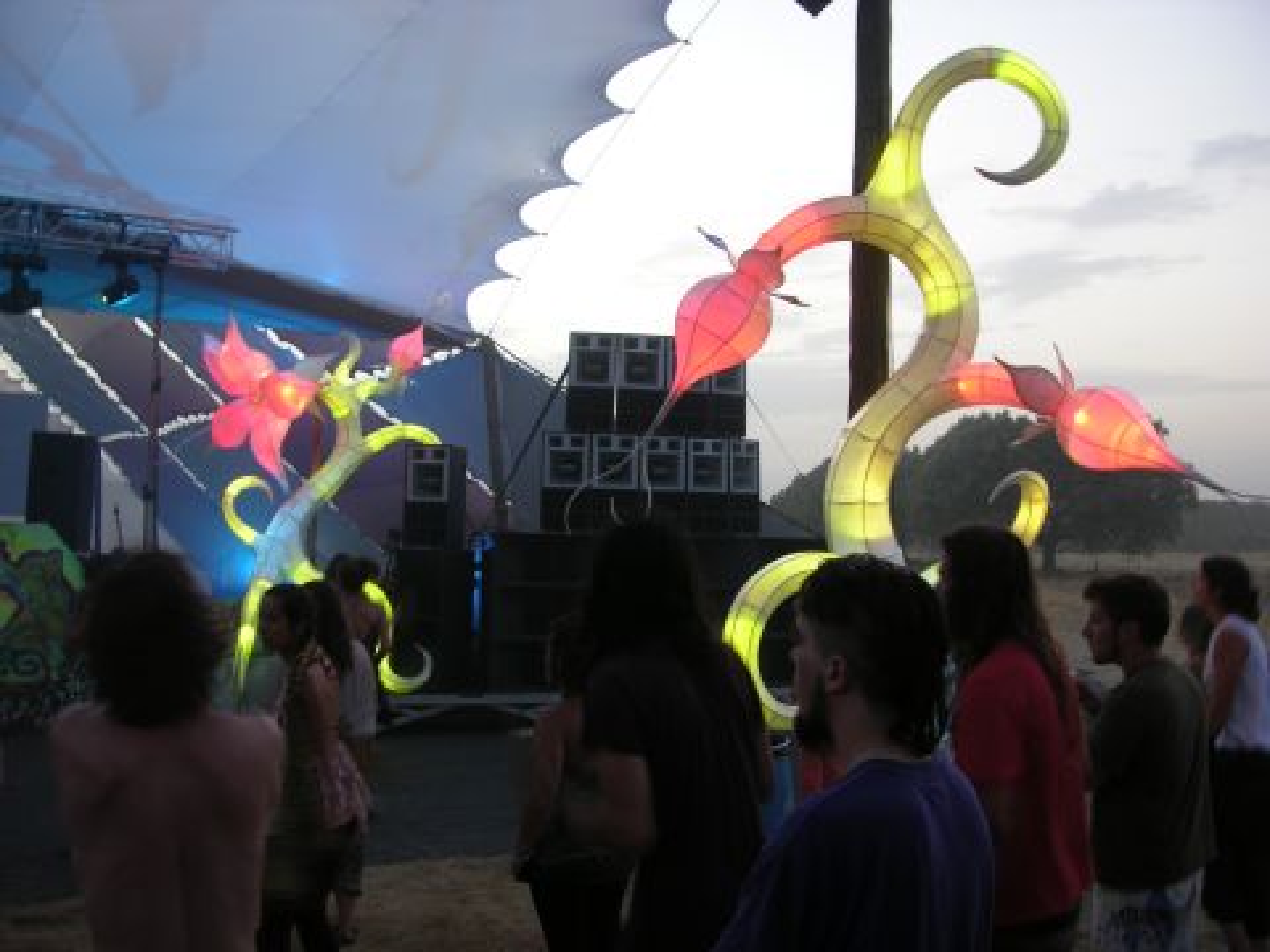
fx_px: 1284
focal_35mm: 35
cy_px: 476
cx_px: 635
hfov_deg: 52.6
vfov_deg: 40.7
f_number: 2.8
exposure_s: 1/10.3
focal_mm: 8.9
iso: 50
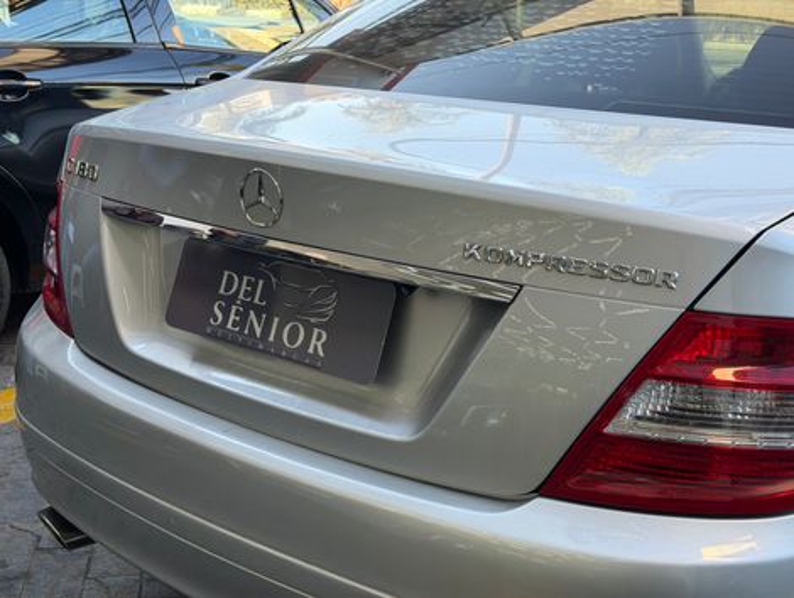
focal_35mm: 48
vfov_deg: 30.3
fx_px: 1103
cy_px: 299
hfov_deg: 39.6
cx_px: 397
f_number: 1.78
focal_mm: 6.76
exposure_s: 1/254
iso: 80
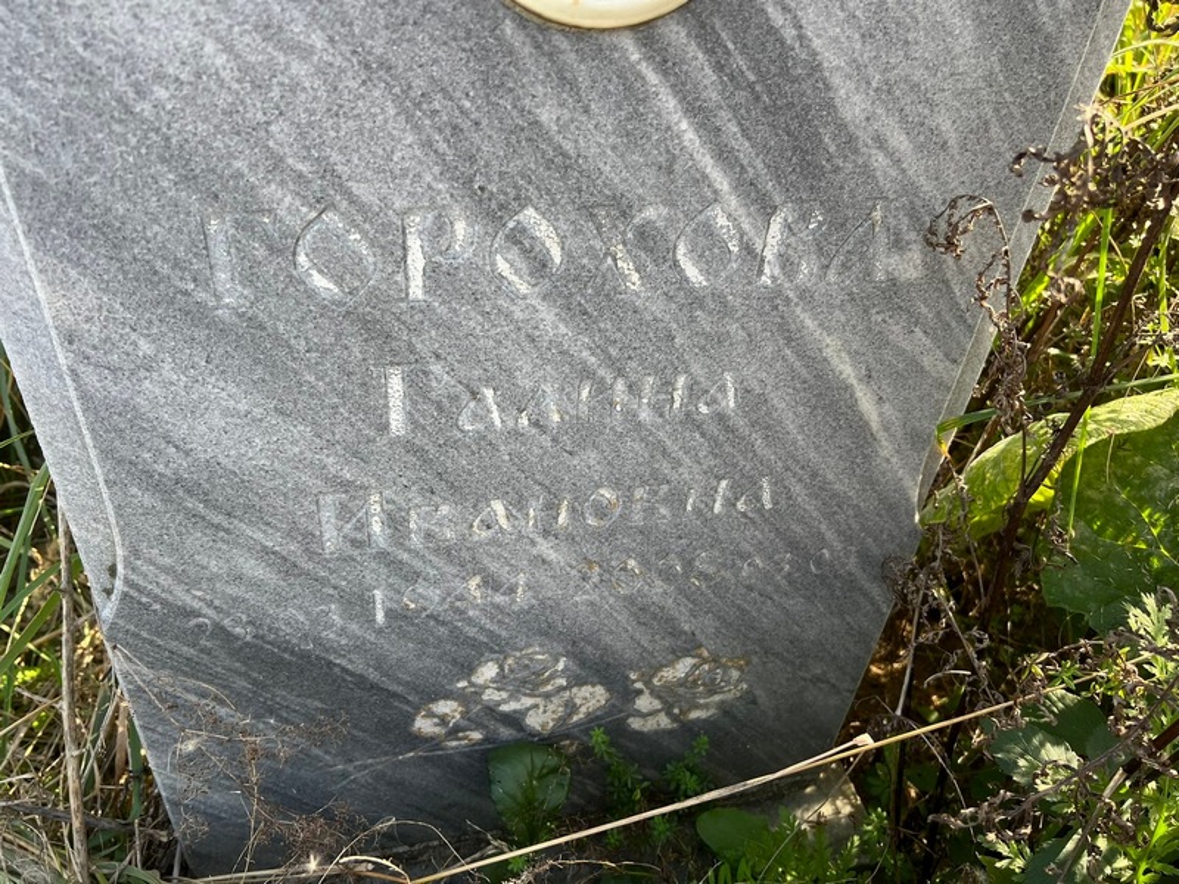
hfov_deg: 67.3
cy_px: 442
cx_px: 590
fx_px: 886
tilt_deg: -37.7
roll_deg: +0.2
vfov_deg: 53.1
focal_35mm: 26
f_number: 1.5
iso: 50
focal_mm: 5.7
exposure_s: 1/365
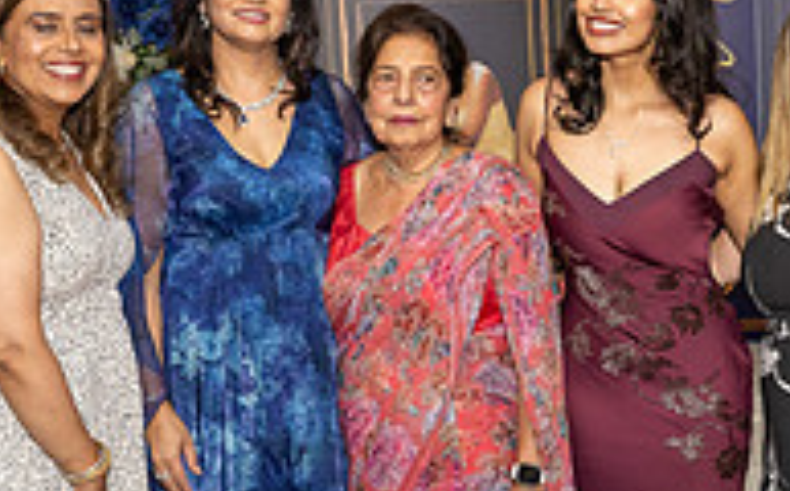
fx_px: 1677
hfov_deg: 25.8
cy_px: 344
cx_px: 680
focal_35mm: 78
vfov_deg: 16.6
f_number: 8
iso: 1000
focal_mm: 24
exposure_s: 1/250
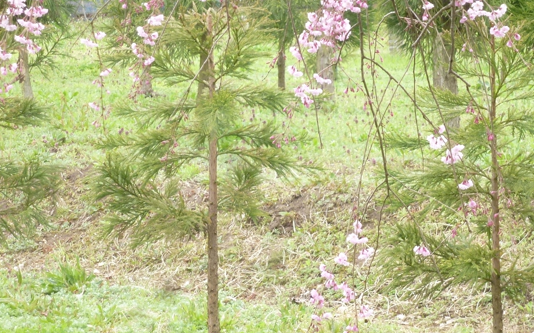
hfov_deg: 12.0
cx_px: 293
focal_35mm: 175
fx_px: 2547
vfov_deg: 7.5
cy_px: 97
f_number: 5.1
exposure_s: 1/80
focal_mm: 21.7
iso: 160
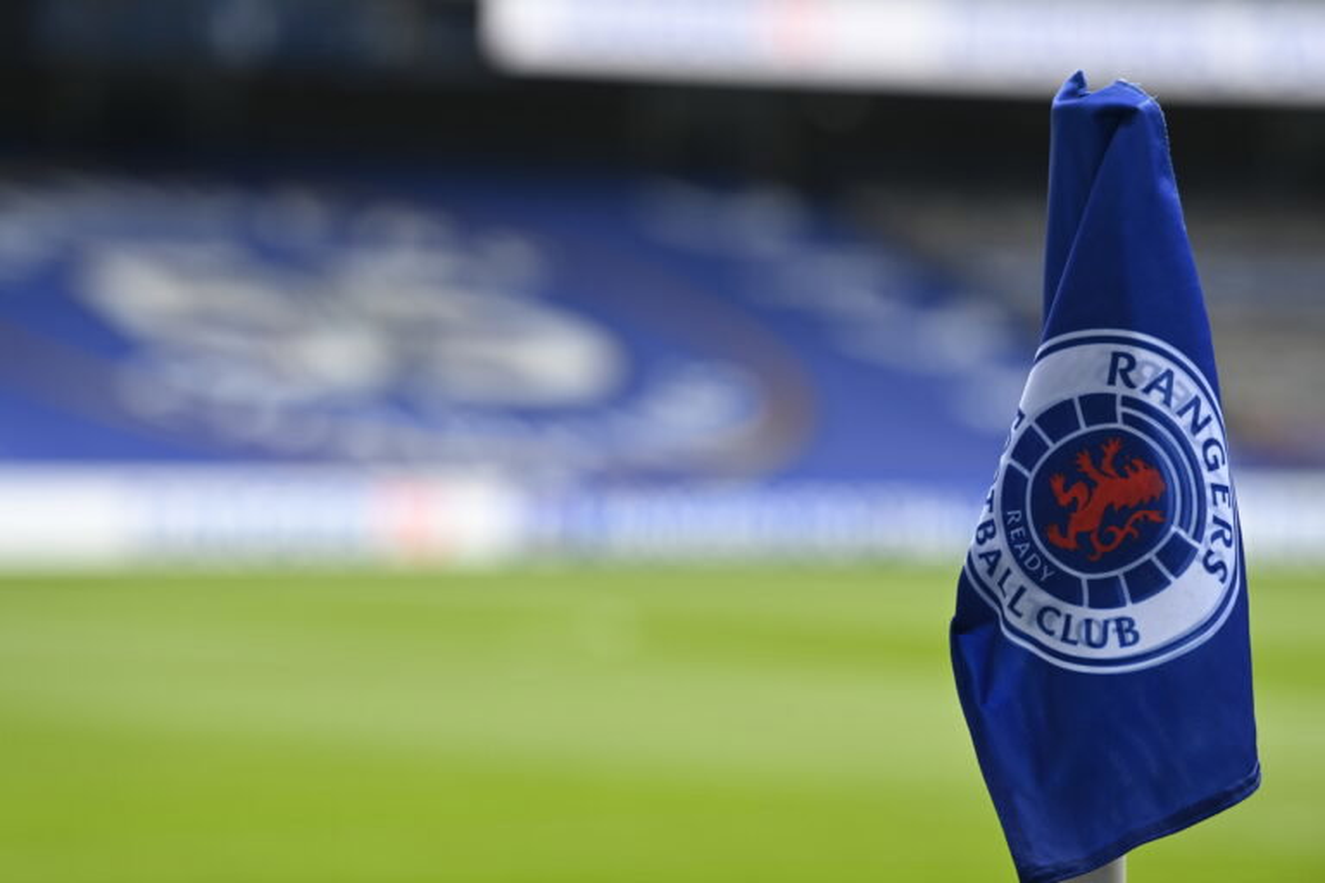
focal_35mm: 175
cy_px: 442
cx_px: 662
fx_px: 6440
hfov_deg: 11.7
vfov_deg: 7.8
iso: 1000
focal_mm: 175
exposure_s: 1/1000
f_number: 4
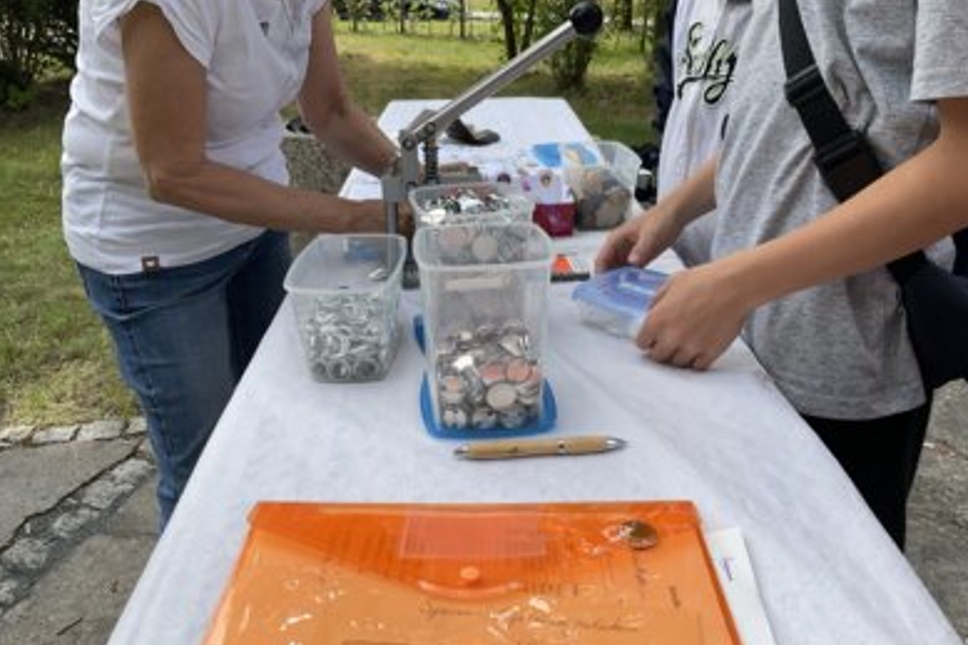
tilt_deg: -25.0
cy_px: 314
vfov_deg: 42.3
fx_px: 833
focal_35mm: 31
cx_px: 478
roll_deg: -0.6
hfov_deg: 60.3
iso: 16
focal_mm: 3
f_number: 1.8
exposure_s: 1/1168
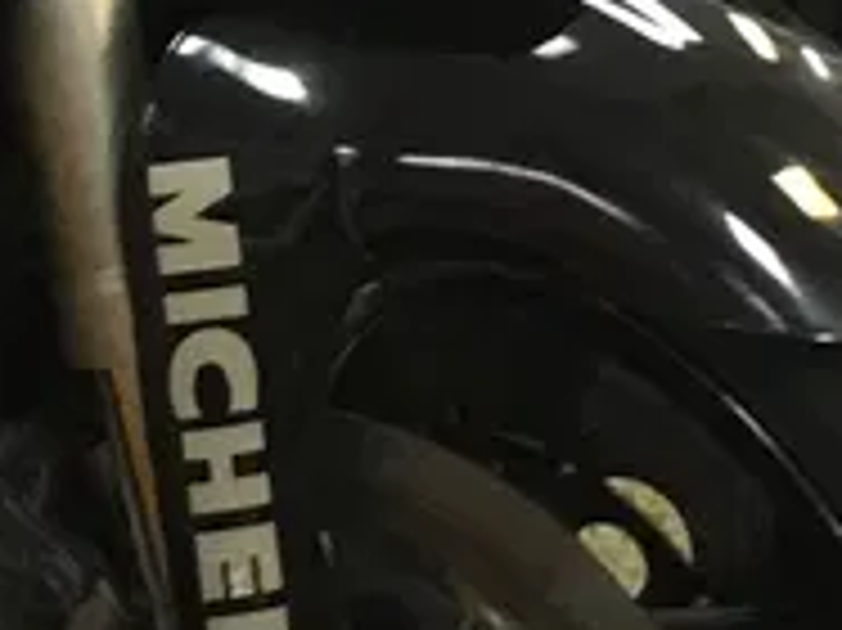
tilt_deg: -15.2
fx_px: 4521
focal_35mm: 186
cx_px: 5
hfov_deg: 10.6
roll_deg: -1.9
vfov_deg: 7.9
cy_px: -234
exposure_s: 1/33
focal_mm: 4.15
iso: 160
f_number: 2.2
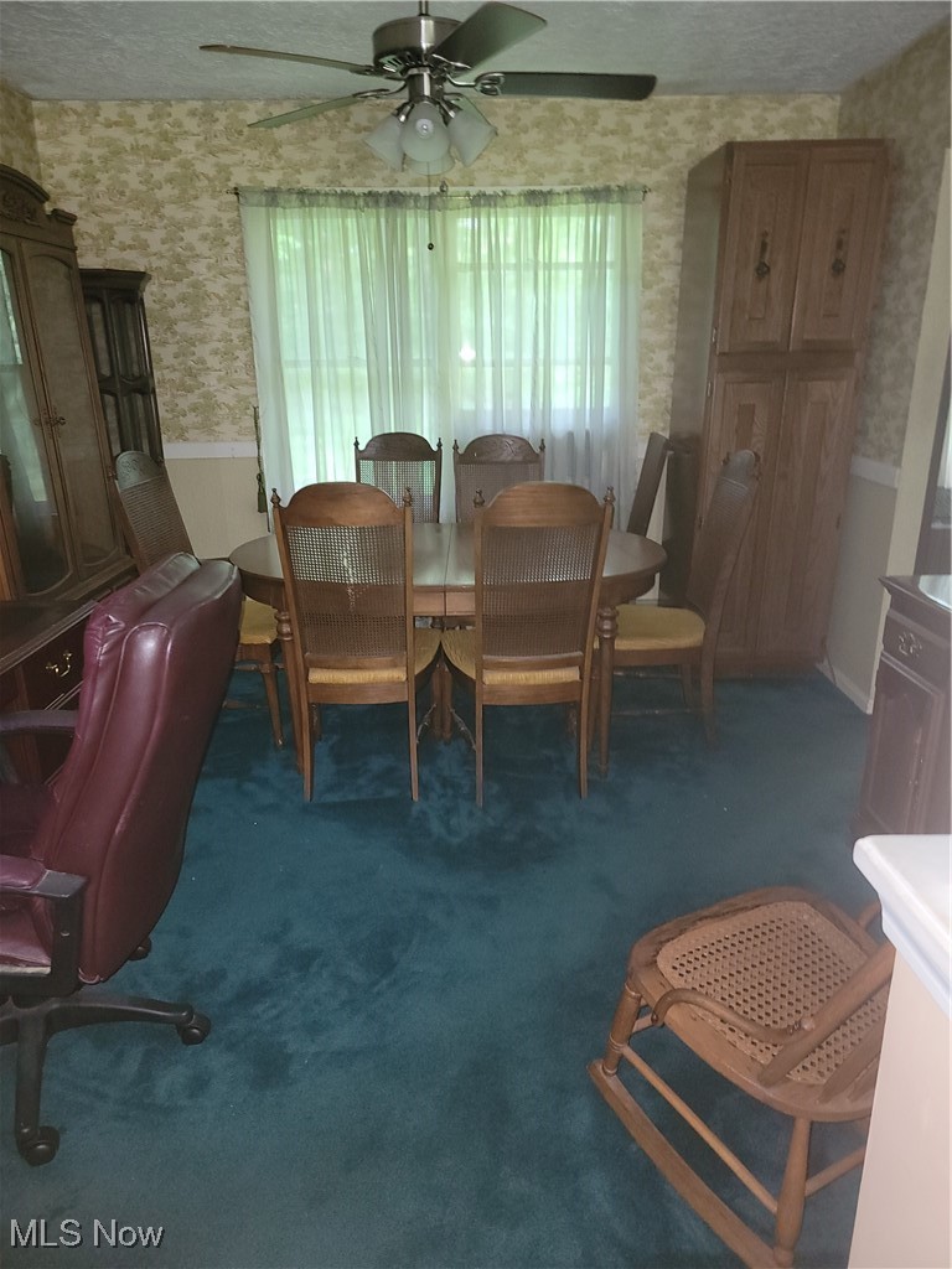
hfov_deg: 56.8
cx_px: 476
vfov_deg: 71.6
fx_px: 880
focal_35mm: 24
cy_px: 634
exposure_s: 1/9.99
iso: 250
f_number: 1.8
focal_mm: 6.7
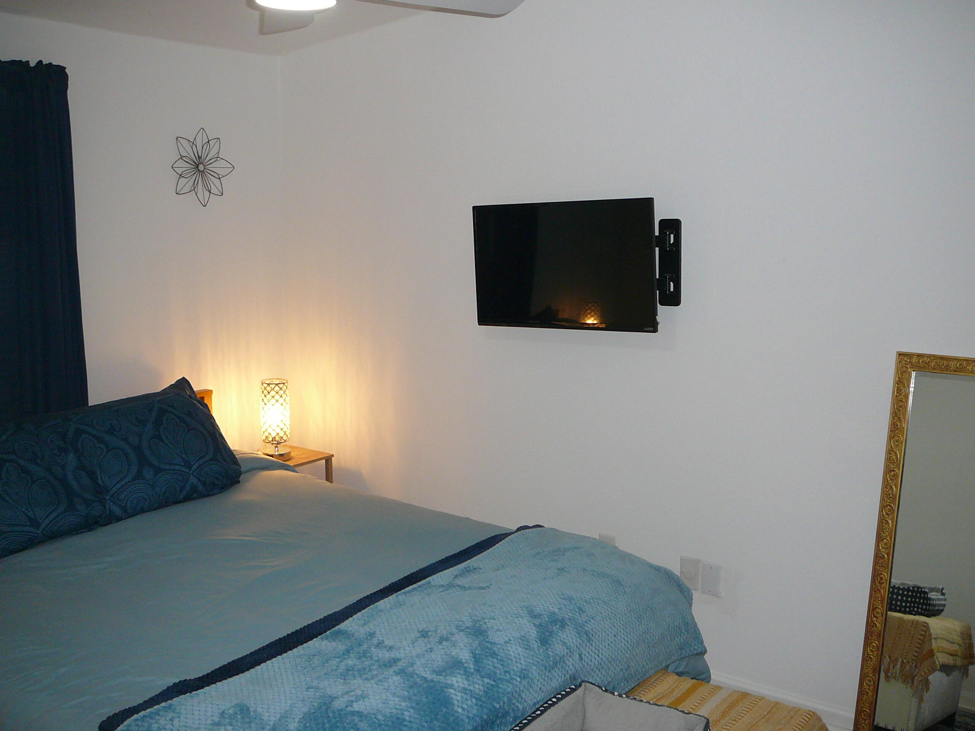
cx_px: 488
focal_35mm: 35
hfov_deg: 52.6
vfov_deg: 40.7
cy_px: 366
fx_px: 986
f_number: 2.8
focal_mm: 5.2
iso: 125
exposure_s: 1/30
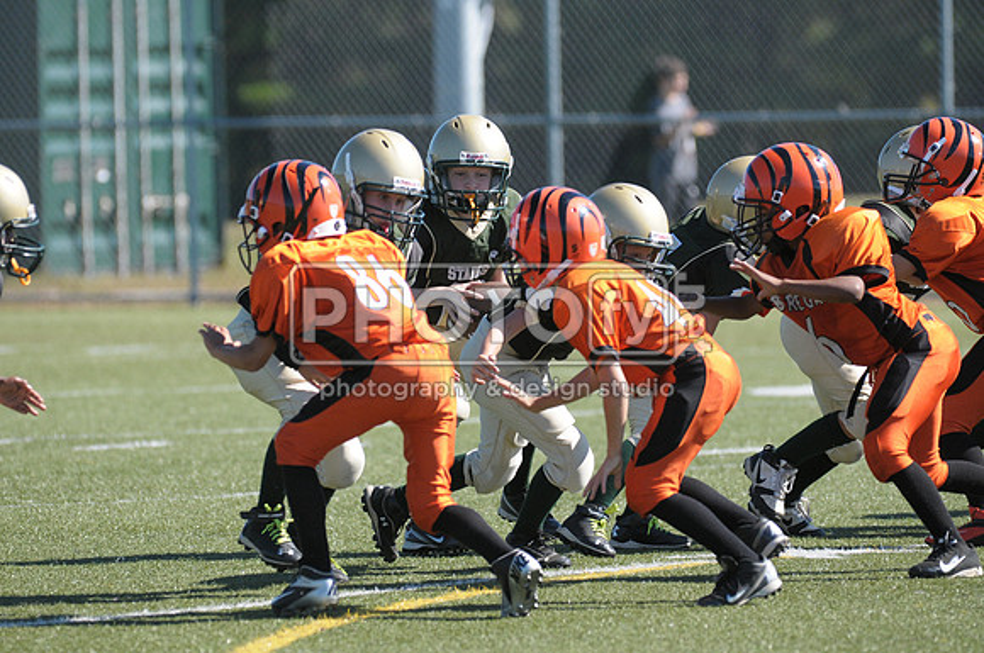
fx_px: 10645
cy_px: 326
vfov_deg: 3.5
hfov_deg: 5.3
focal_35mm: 390
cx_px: 492
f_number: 4
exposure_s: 1/2500
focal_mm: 260
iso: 640
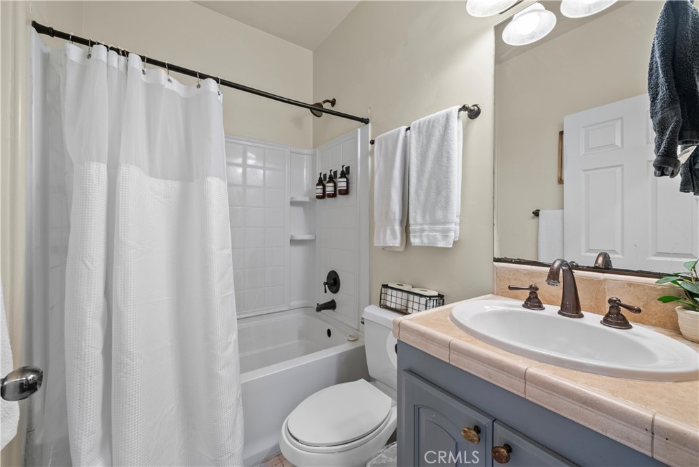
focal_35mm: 13
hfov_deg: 108.3
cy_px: 234
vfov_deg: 85.4
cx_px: 350
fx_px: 252
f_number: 9
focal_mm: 13
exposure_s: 1.6
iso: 250
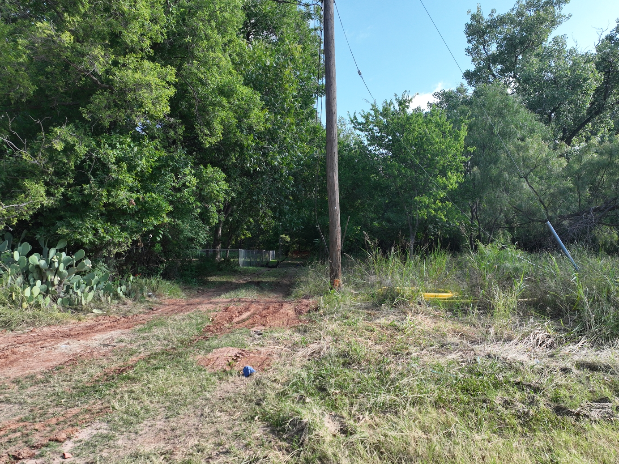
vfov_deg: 54.9
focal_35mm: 25
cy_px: 240
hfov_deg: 69.4
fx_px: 447
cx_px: 322
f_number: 2.8
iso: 200
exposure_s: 1/1000
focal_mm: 12.29
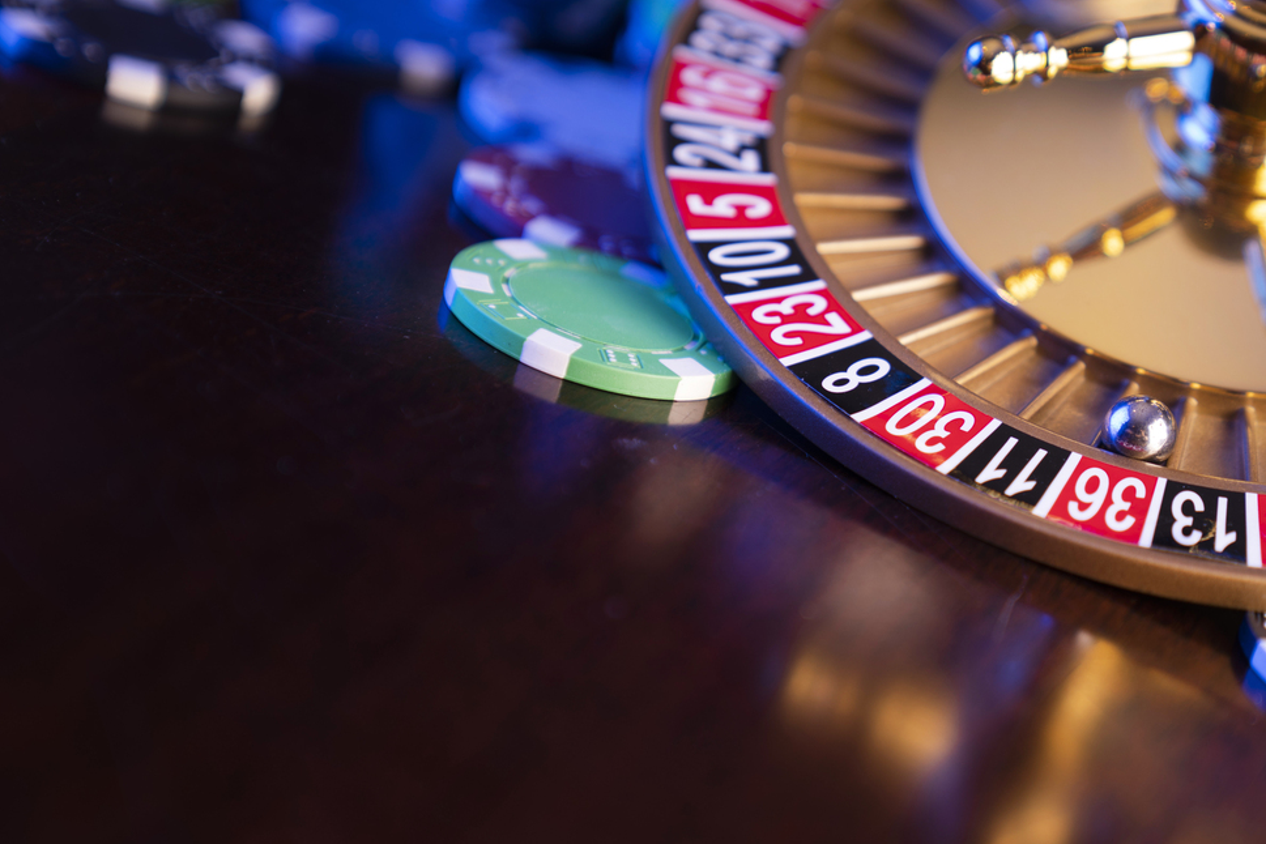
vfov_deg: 12.3
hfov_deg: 18.4
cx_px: 797
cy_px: 453
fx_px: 3903
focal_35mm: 111
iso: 50
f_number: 2.8
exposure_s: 1/160
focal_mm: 70
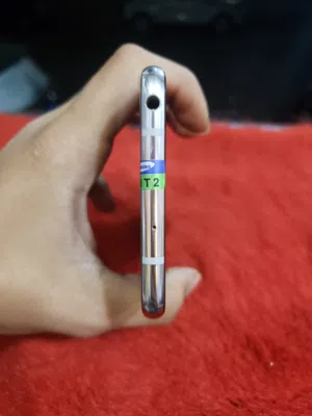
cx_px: 156
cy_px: 208
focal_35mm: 26
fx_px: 312
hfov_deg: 53.1
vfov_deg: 67.3
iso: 250
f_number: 1.5
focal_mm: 4.3
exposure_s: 1/50
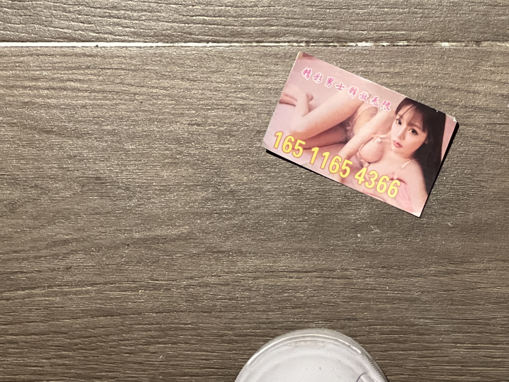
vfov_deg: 8.6
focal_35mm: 173
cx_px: 469
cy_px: 151
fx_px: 2543
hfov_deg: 11.3
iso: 400
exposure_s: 1/33
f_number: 2.8
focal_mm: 9
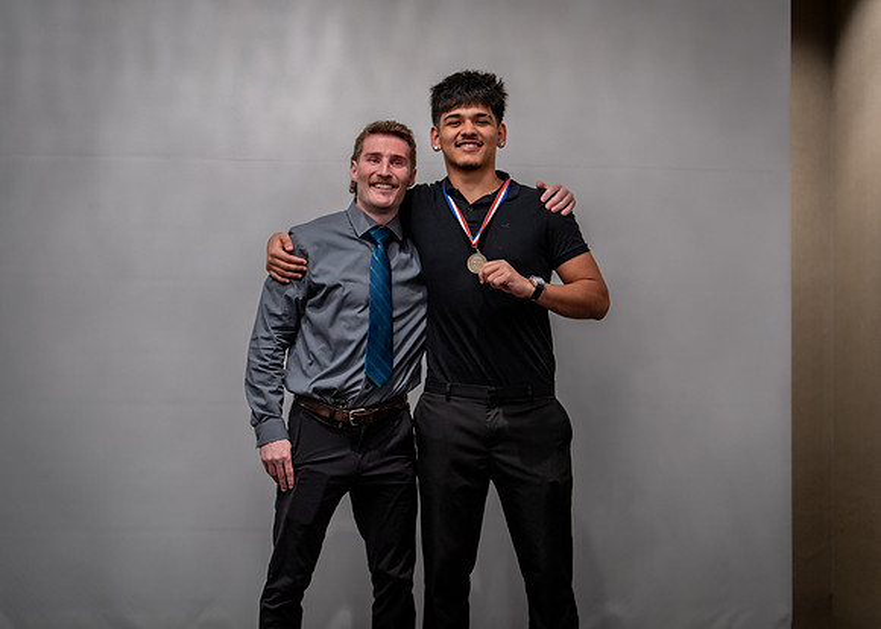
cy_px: 314
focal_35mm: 53
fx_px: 1334
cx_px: 440
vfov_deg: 26.5
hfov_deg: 36.6
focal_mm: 50
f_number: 1.2
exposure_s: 1/400
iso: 500
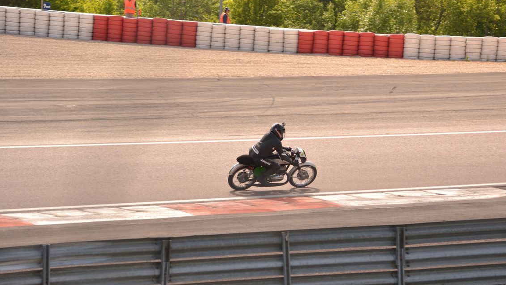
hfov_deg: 12.9
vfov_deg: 7.3
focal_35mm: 167
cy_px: 145
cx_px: 261
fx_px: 2241
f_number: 4.8
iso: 200
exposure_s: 1/640
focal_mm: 100
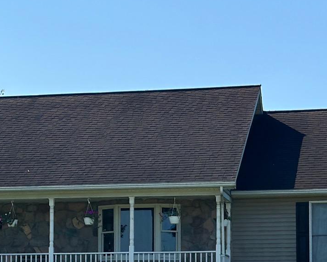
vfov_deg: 11.3
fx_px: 1307
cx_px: 55
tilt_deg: +3.2
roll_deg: -0.7
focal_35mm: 135
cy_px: 252
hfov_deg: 14.2
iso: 100
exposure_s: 1/5882
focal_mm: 6.86
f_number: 1.78
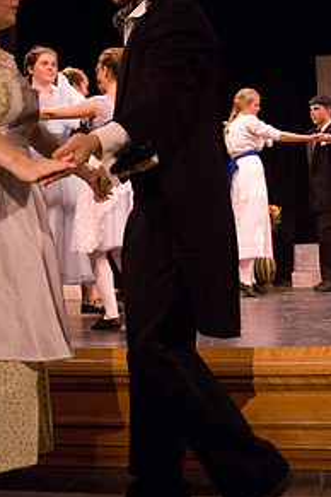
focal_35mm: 65
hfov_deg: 20.8
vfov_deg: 30.6
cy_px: 152
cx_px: 102
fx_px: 896
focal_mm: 28
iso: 1600
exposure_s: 1/160
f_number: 2.8
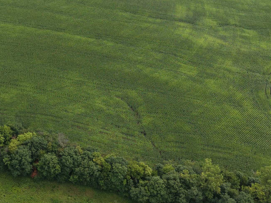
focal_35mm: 47
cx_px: 60
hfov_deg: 39.1
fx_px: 368
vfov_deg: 30.3
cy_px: 49
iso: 100
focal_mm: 8.67
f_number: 1.8
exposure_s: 1/120
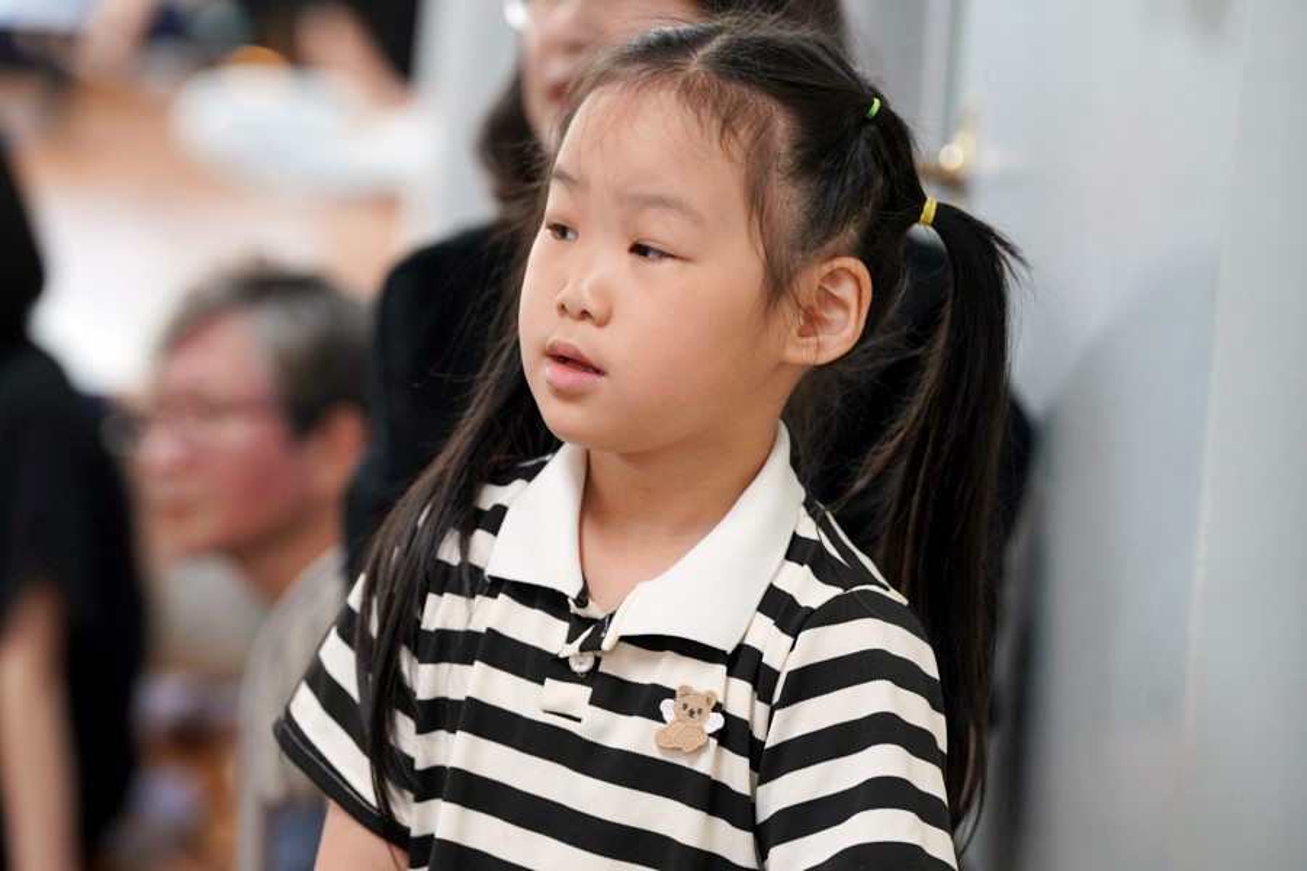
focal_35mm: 140
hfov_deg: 14.7
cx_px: 654
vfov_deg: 9.8
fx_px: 5082
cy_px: 436
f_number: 4
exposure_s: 1/160
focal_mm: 140
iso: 2000
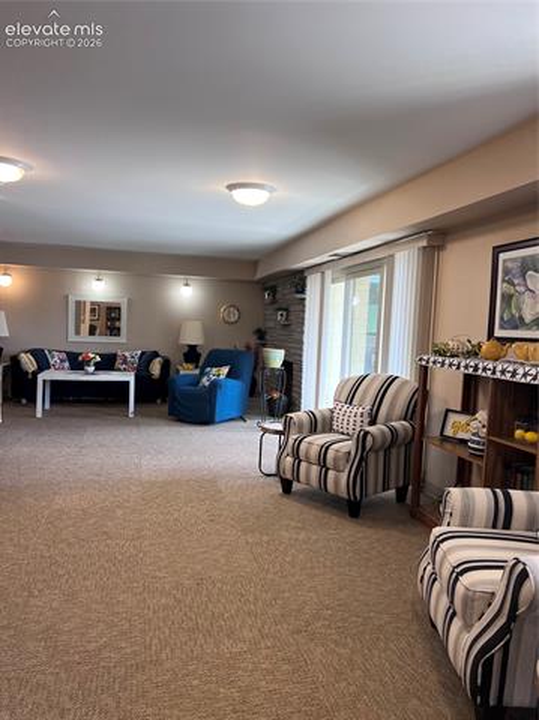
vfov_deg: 67.4
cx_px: 270
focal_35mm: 26
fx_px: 541
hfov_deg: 53.0
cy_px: 360
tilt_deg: -3.8
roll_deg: -2.5
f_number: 1.5
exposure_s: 1/120
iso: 100
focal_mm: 5.7
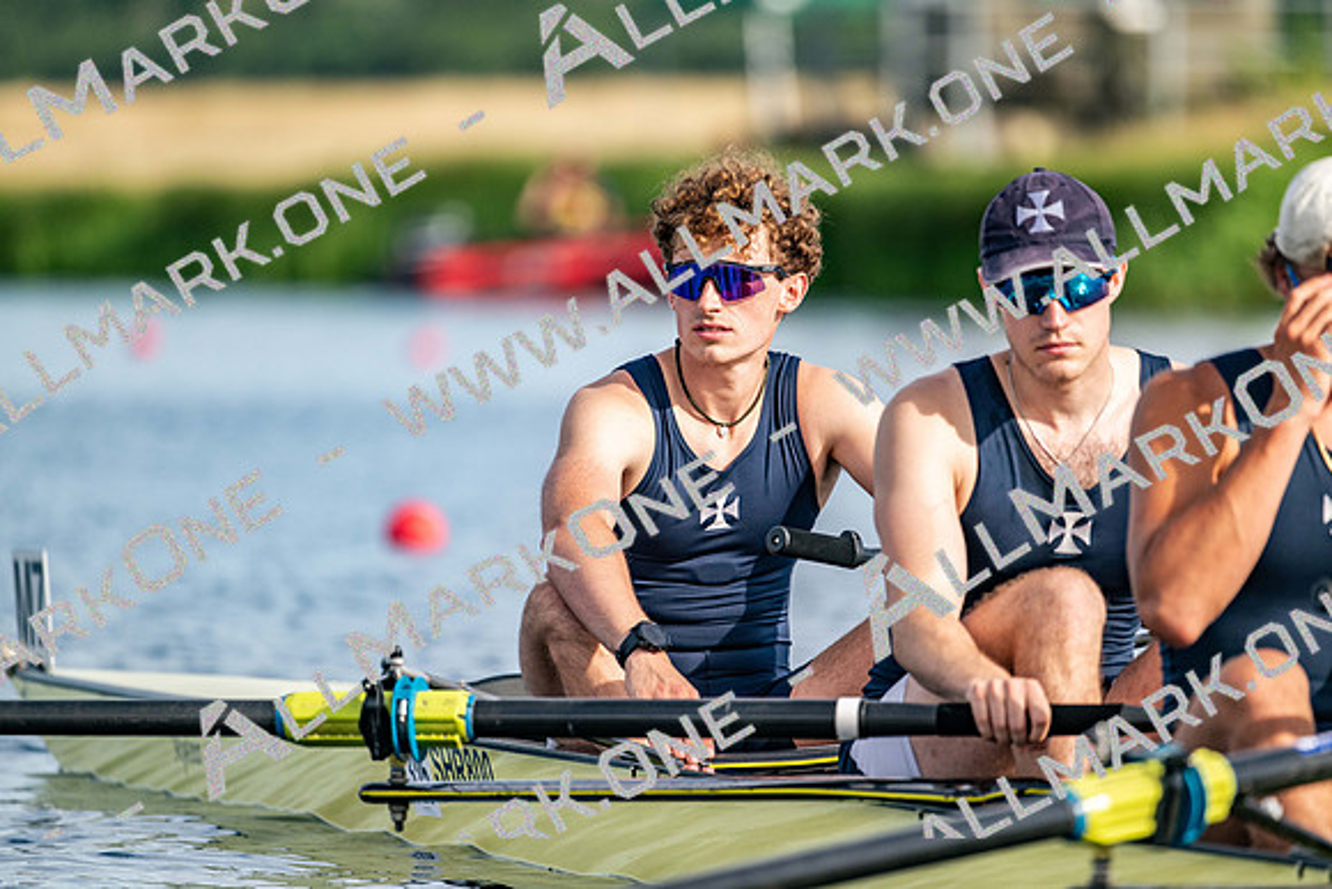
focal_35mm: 400
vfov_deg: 3.4
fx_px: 14803
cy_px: 444
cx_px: 666
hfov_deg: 5.2
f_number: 4.5
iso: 360
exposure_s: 1/2500
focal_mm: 400
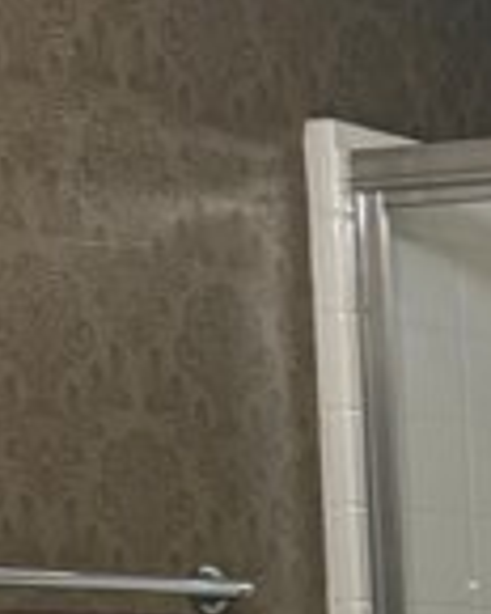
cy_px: 1105
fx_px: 3015
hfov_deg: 7.8
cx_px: 1553
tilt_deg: -6.0
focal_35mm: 166
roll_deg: +1.1
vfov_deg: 10.9
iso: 125
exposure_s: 1/60
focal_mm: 6.76
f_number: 1.78
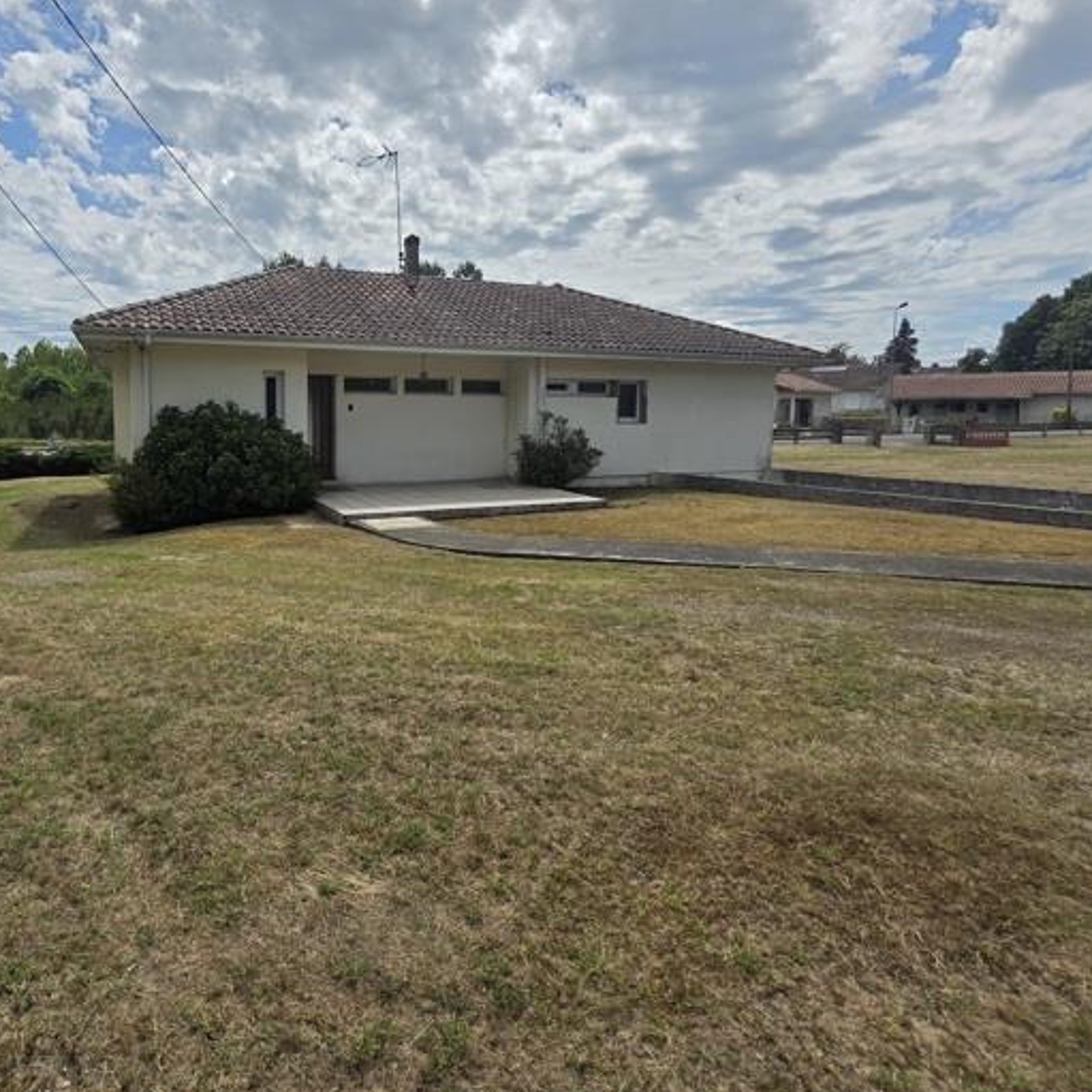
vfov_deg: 80.2
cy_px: 464
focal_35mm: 18
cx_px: 397
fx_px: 642
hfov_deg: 79.0
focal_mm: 2.2
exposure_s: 1/3436
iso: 50
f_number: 2.2
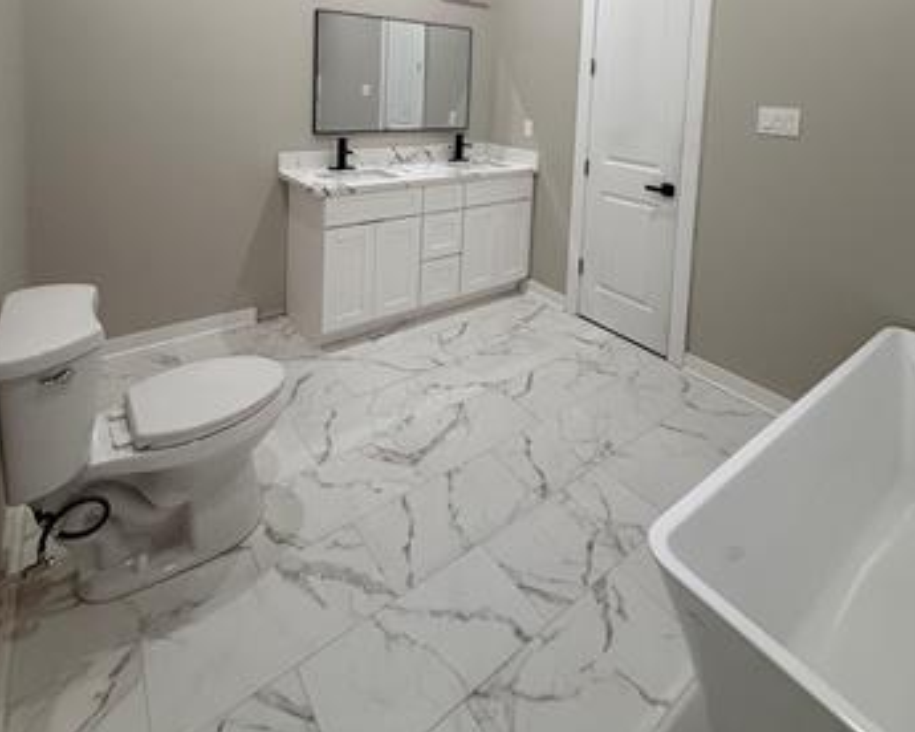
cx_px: 459
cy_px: 122
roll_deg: -3.9
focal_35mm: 19
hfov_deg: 83.3
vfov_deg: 63.2
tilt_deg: -3.8
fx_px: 515
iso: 200
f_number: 2.2
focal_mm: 2.22
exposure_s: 1/120
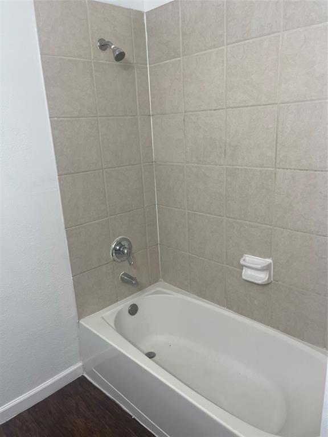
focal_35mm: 25
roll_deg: +2.3
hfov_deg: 54.9
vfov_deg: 69.4
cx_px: 164
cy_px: 218
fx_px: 316
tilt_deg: -15.8
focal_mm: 5.1
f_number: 1.6
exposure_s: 1/120
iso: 80
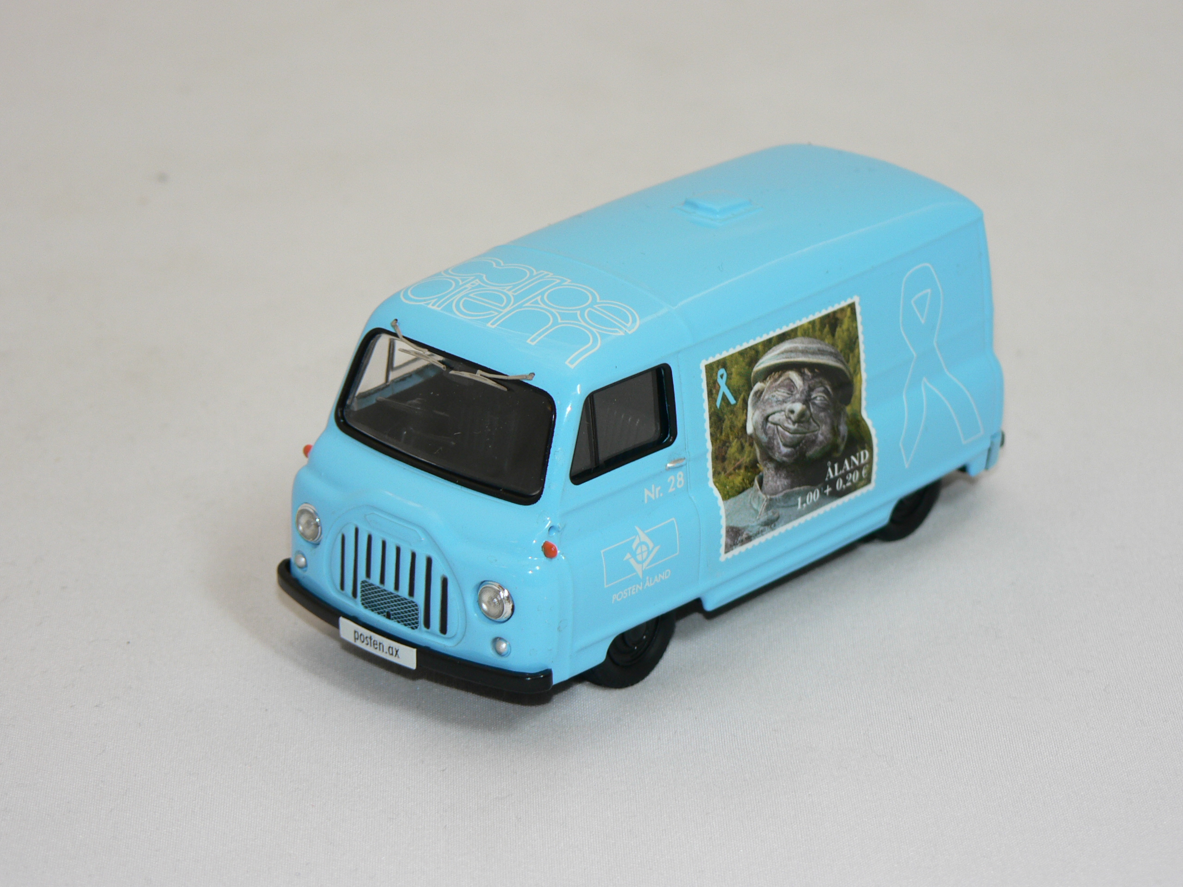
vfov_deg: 12.5
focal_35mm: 119
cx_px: 592
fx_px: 4067
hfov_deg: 16.6
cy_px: 444
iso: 80
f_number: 3.2
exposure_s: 1/60
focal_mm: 19.9
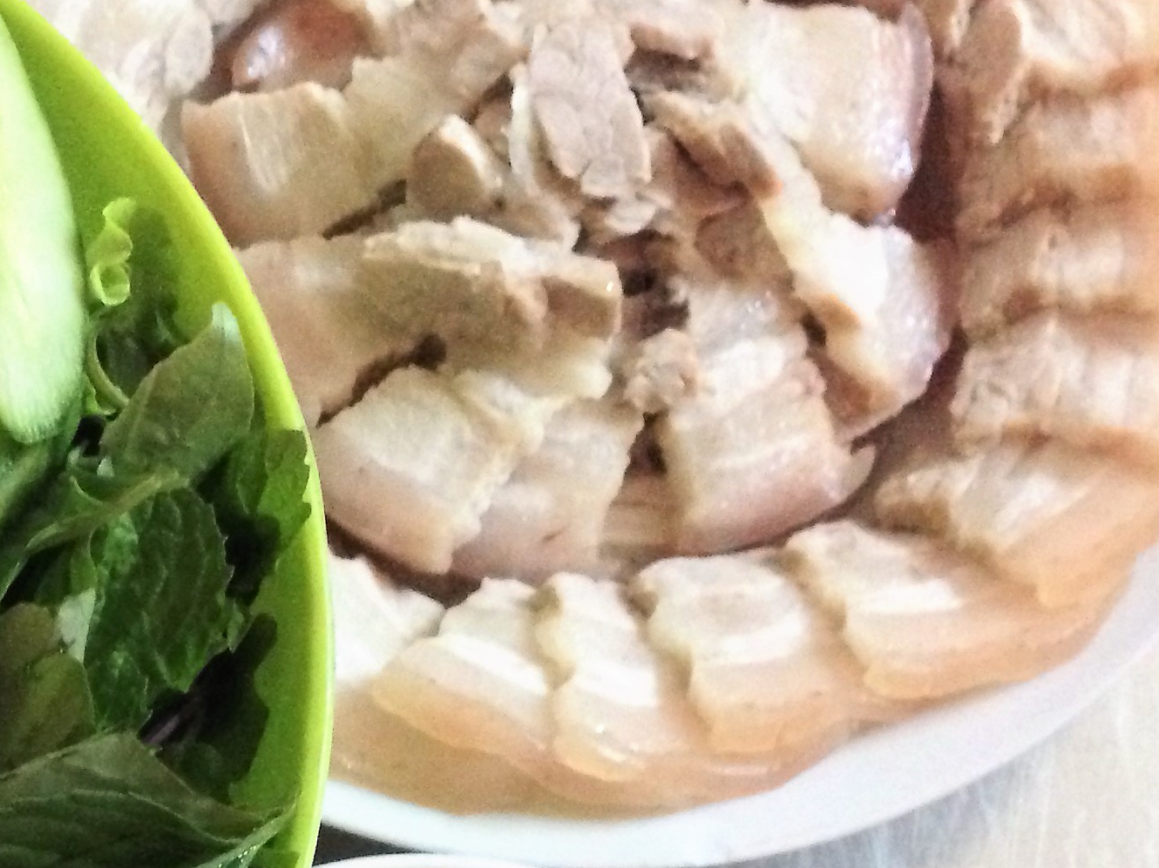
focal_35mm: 81
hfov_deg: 23.1
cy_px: 696
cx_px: -10
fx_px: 2712
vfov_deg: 18.0
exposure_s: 1/17
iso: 500
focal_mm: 4.12
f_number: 2.4
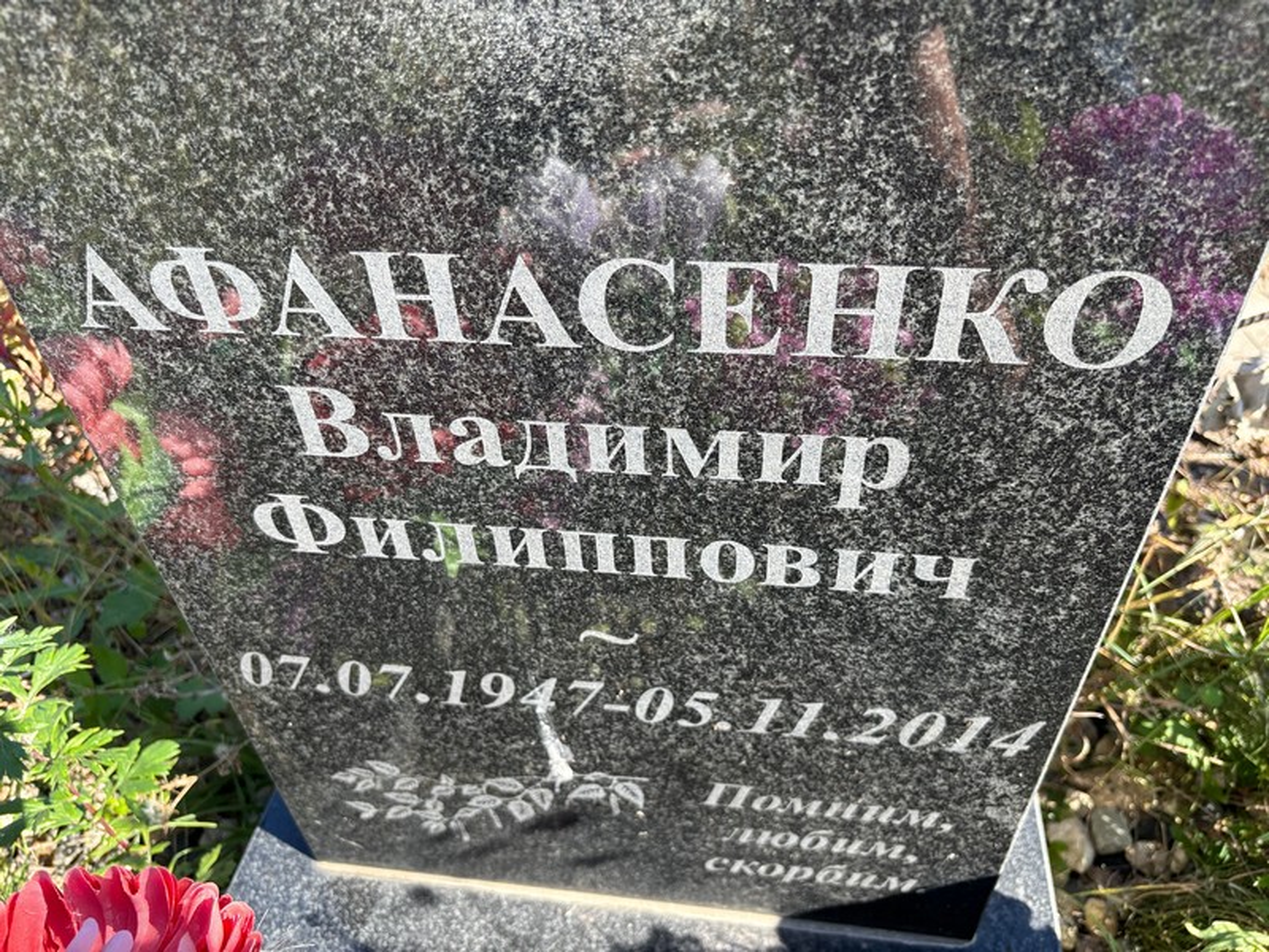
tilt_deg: -42.8
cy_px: 476
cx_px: 634
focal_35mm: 26
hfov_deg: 67.3
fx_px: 953
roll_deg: +4.5
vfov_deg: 53.1
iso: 50
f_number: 1.6
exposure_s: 1/481
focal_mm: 5.96
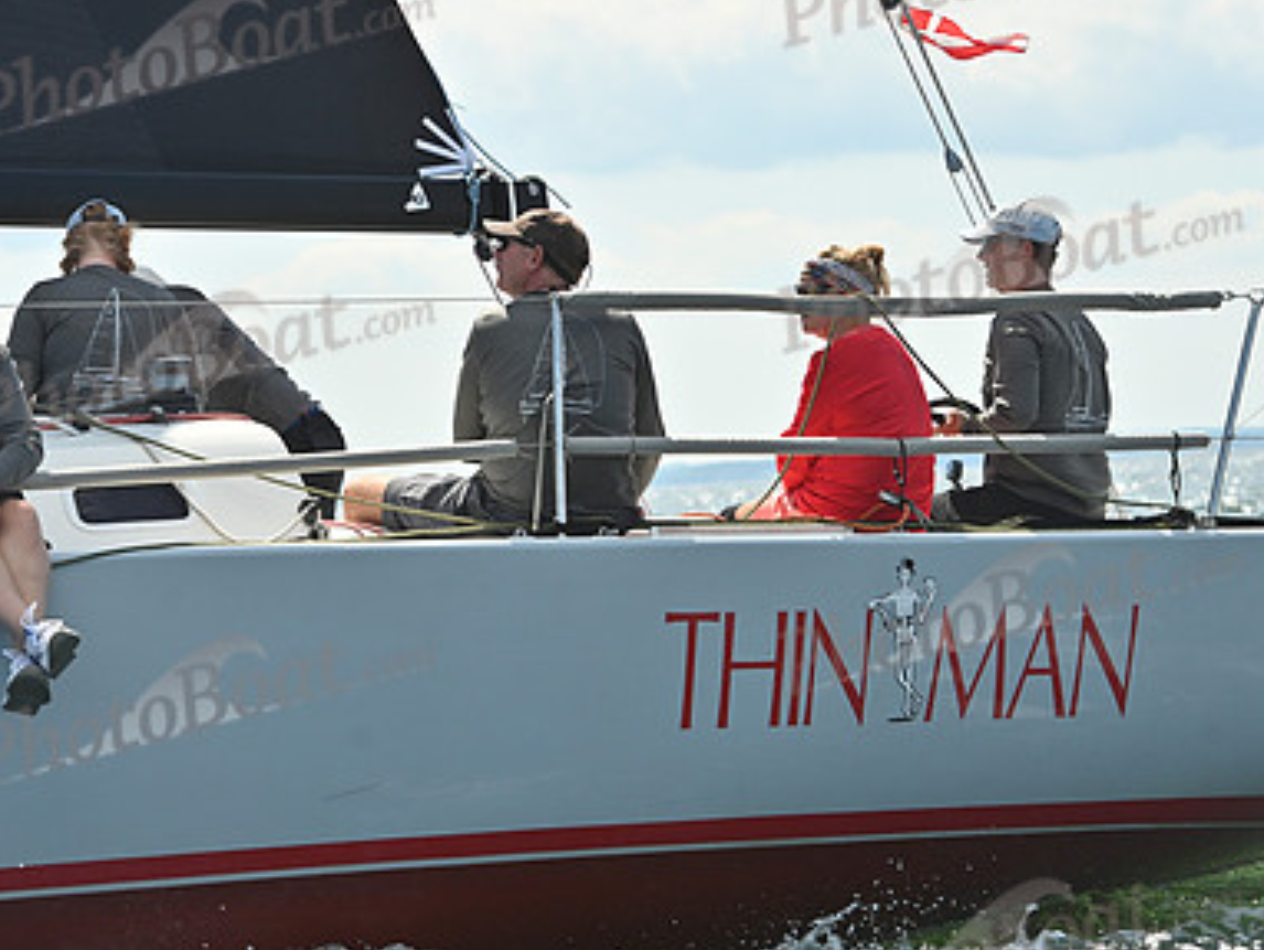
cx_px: 609
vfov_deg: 8.4
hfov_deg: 11.1
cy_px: 485
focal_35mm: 178
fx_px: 6504
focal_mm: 122
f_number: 7.1
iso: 250
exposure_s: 1/1250
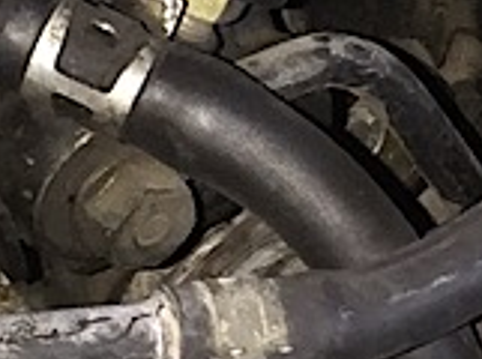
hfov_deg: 10.7
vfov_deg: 7.9
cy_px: -102
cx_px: 431
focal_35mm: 185
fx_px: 2570
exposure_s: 1/16
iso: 125
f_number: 2.2
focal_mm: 4.15
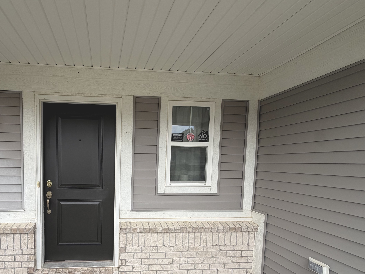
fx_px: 200
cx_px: 120
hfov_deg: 81.6
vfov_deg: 67.3
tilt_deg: -4.8
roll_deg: -0.4
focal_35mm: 19
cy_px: 176
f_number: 2.2
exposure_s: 1/672
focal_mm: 2.22
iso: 40
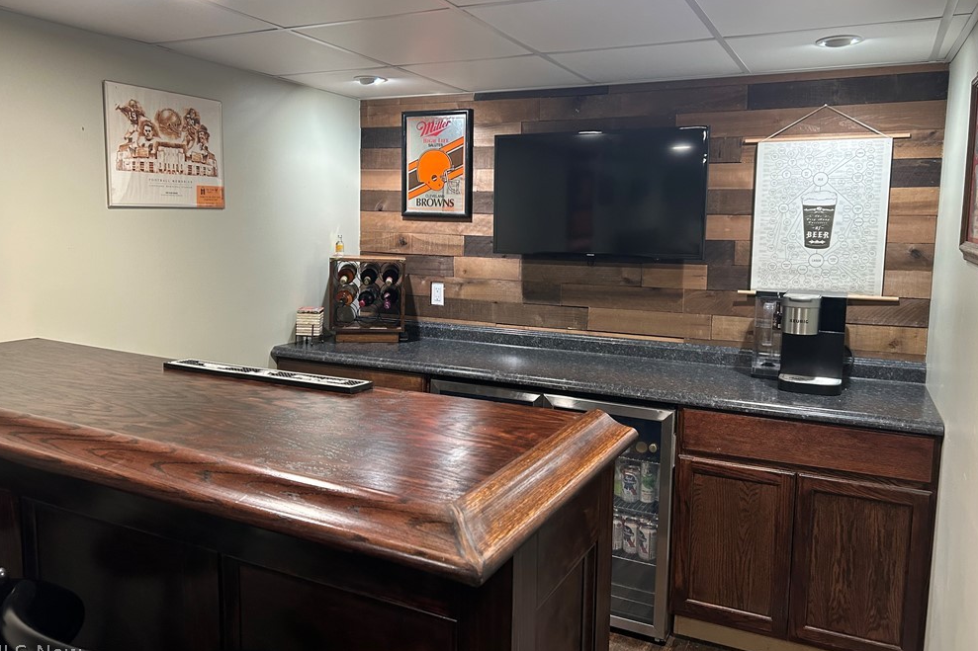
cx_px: 486
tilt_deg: -5.8
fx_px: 760
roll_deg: -0.7
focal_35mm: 28
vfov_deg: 46.3
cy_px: 290
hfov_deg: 65.5
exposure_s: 1/60
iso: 250
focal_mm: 5.7
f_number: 1.5
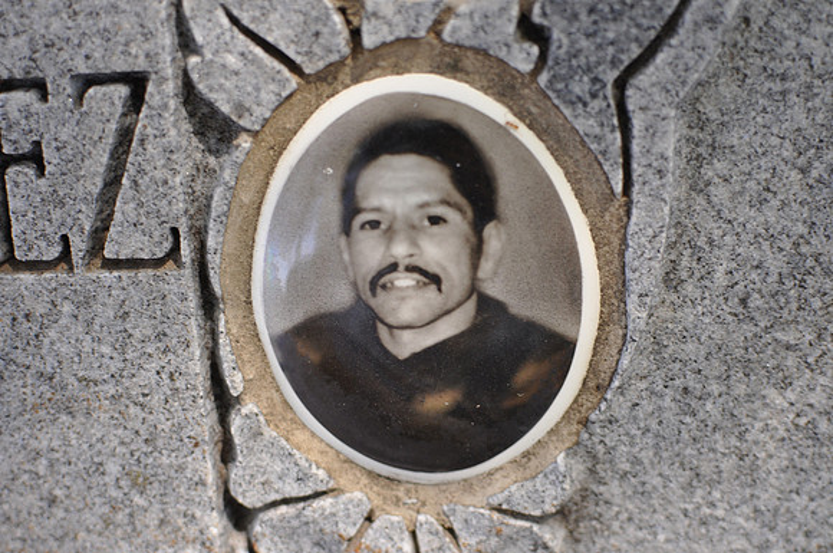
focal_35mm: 52
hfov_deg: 37.9
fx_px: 1213
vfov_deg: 25.7
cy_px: 276
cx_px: 416
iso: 400
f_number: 4.5
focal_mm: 35
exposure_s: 1/80
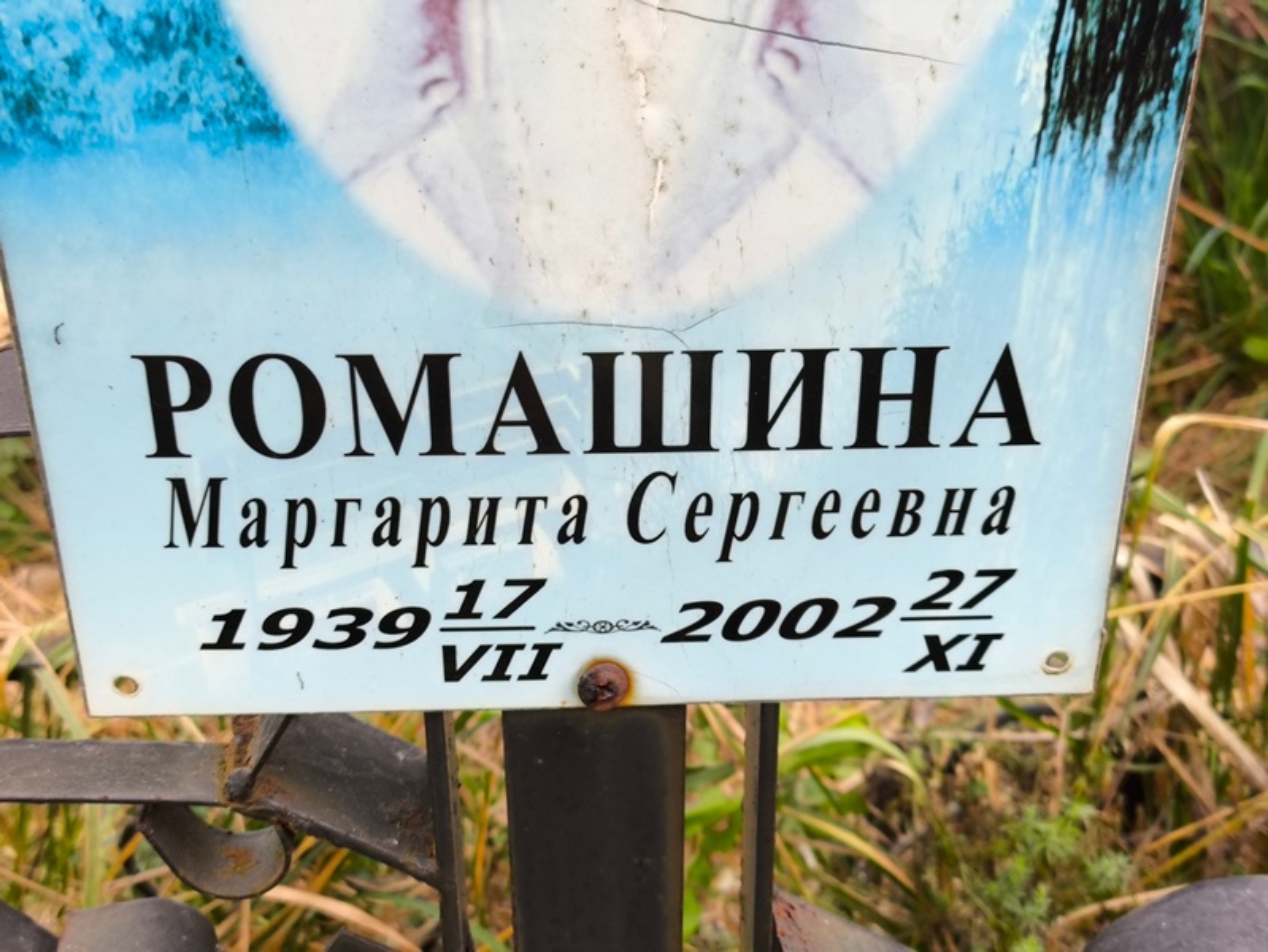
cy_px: 476
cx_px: 634
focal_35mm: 50
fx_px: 1832
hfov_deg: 38.2
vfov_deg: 29.1
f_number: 1.7
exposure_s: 1/60
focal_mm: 4.71
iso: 64
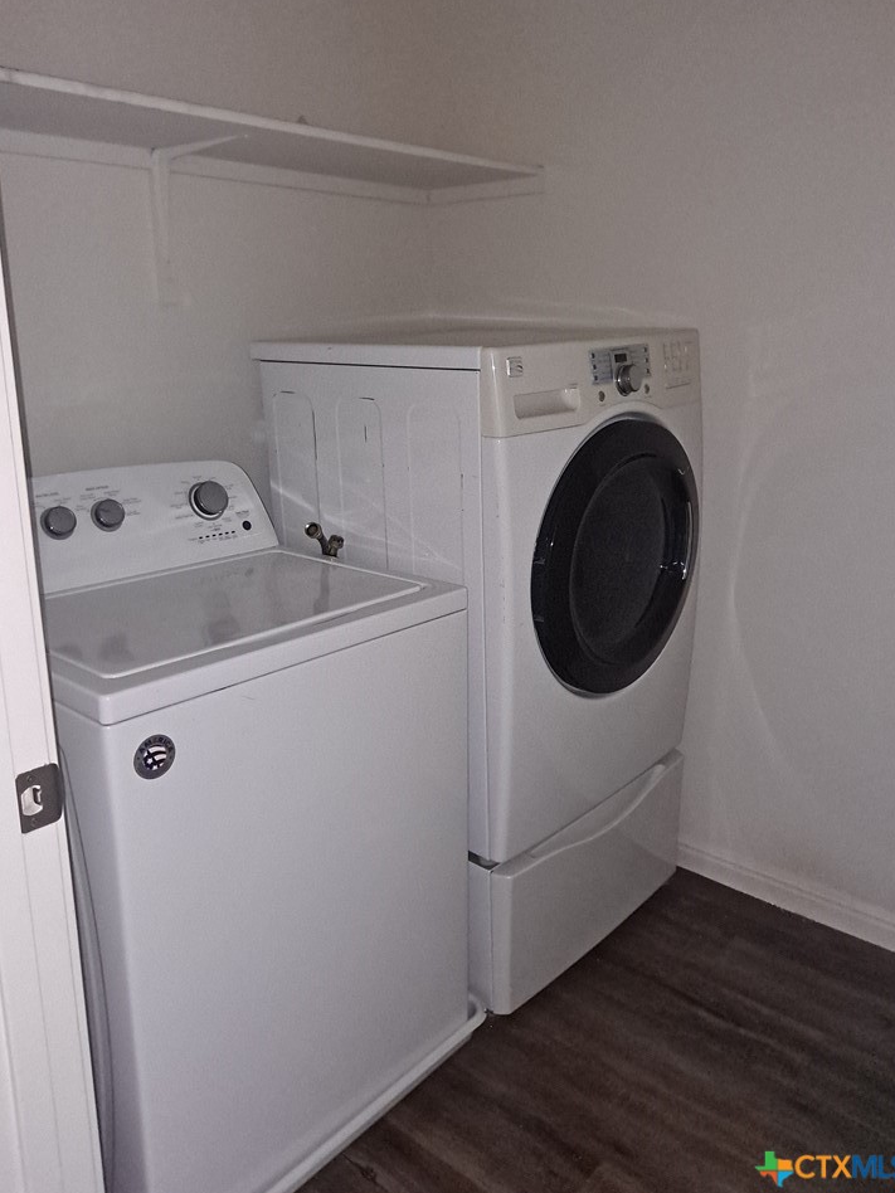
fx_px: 931
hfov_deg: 51.4
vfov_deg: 65.3
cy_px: 568
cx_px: 453
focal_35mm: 27
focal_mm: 4.6
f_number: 2
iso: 400
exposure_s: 1/50
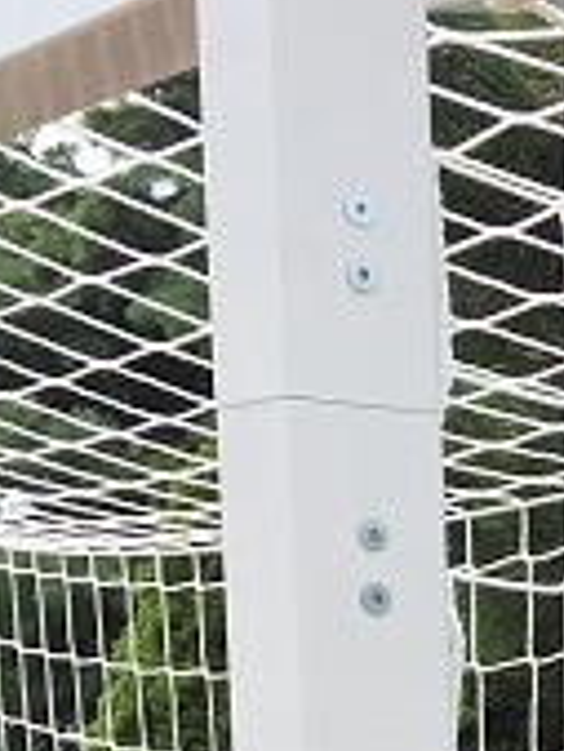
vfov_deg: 13.2
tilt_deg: -10.8
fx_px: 2972
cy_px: 1280
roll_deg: -1.3
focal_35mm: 137
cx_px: 1310
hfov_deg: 9.7
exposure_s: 1/1012
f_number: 2.2
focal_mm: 4.15
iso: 25
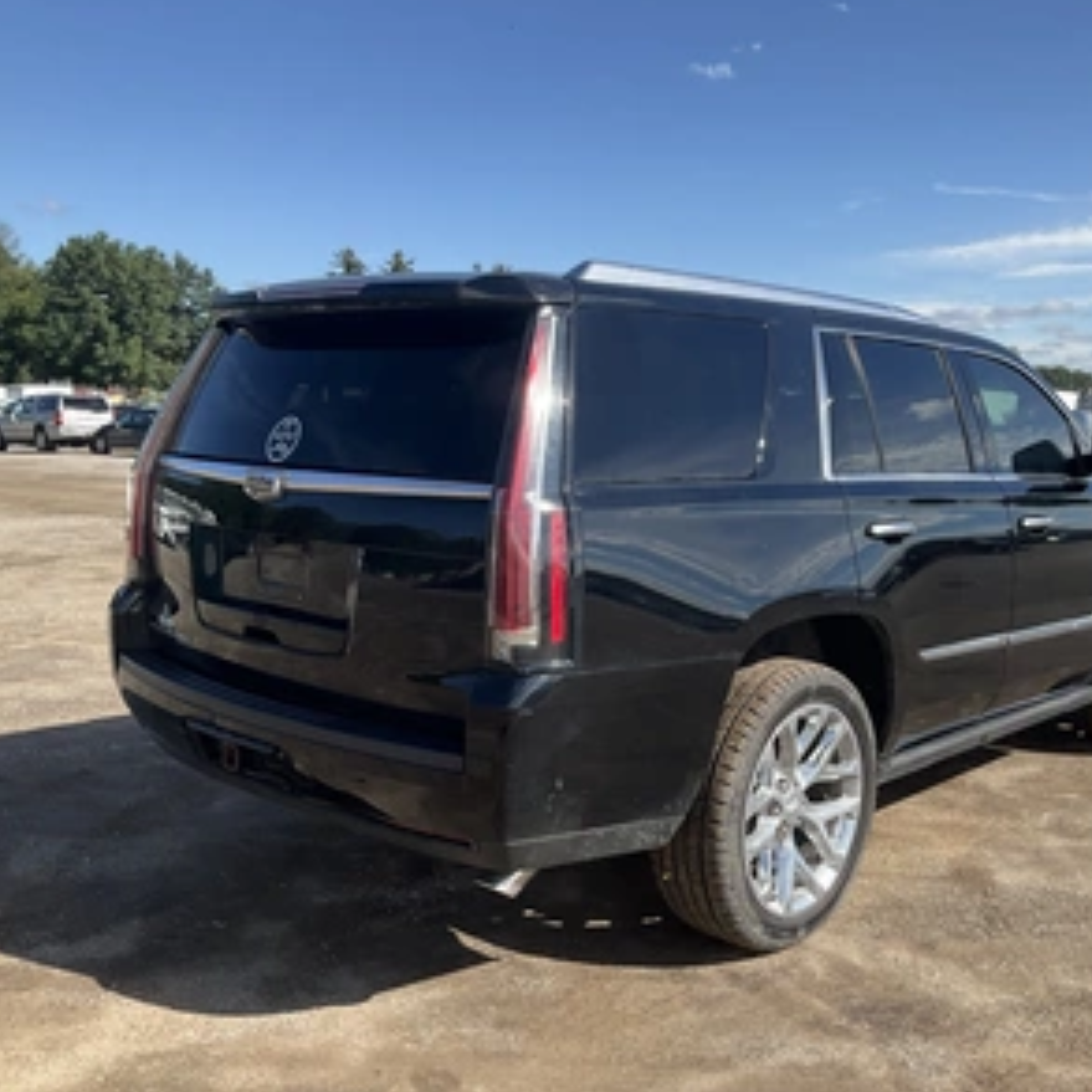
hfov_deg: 47.0
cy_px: 537
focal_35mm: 35
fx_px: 1249
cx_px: 641
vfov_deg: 47.2
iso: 25
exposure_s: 1/1412
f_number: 1.8
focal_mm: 3
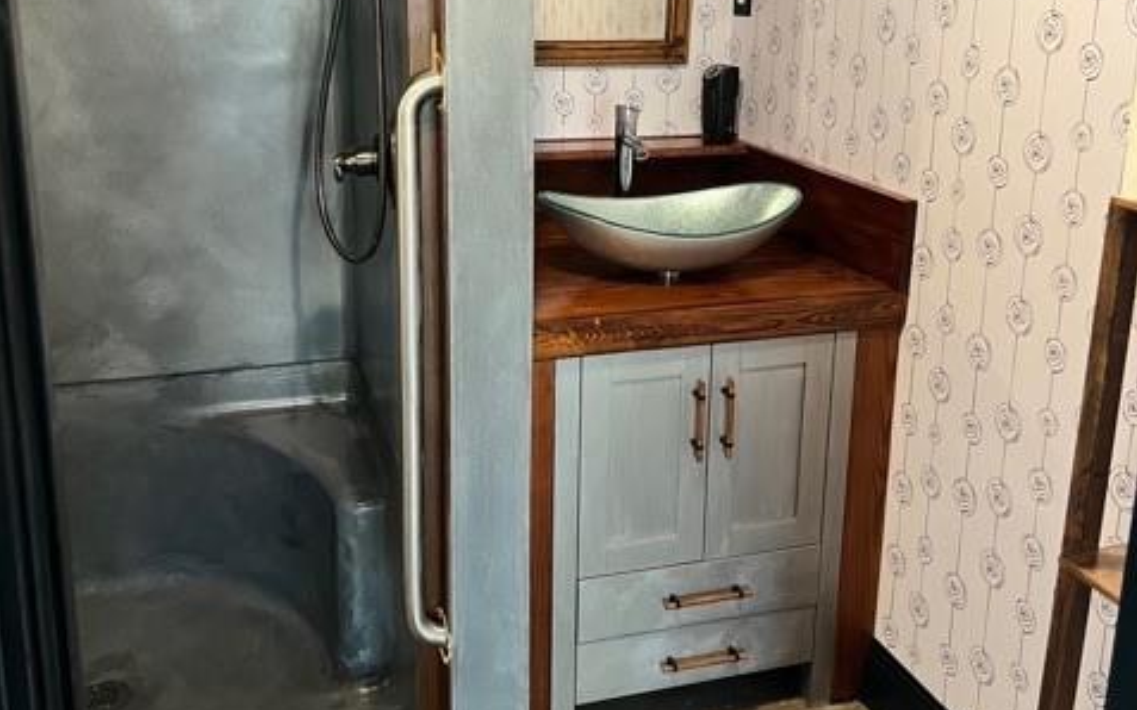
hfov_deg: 52.8
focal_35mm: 37
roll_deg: -0.5
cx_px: 567
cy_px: 229
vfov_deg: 34.1
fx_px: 1146
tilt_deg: -13.7
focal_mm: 5.7
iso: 320
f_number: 1.5
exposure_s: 1/60
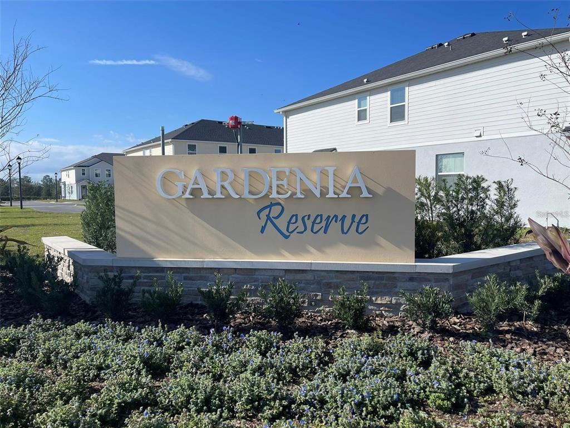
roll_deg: +0.4
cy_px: 214
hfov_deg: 67.3
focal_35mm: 26
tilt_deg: -3.7
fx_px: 428
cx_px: 285
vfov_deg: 53.1
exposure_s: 1/6250
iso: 50
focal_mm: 5.1
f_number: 1.6
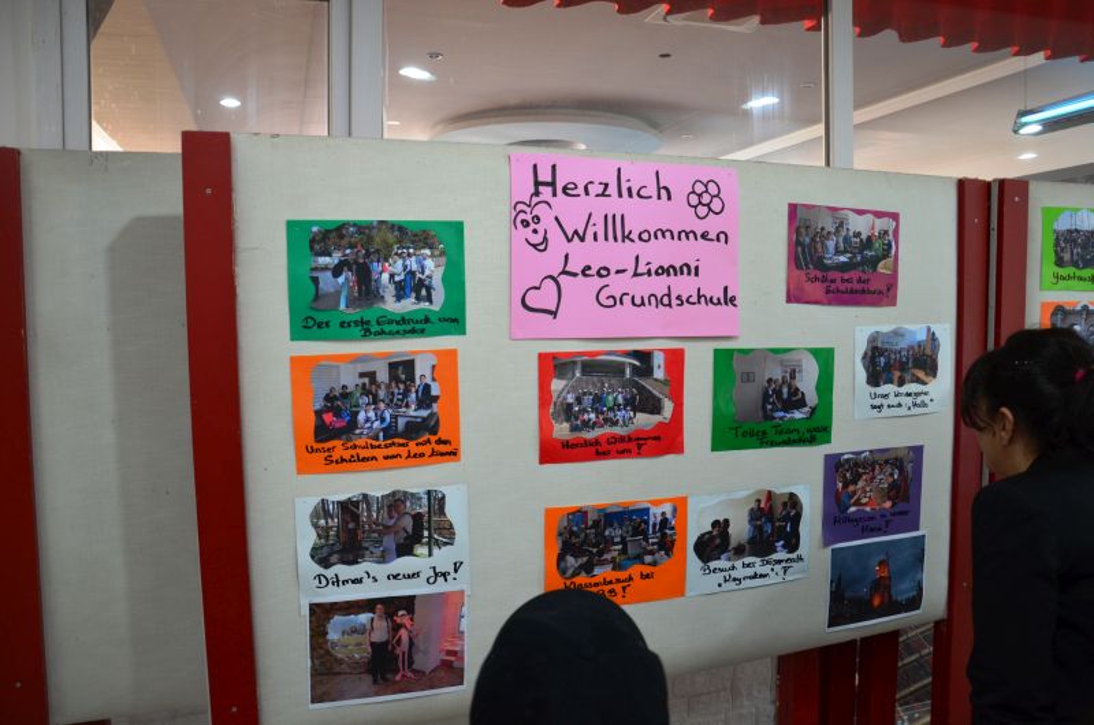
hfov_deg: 67.5
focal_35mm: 27
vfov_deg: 47.7
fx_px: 819
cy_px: 362
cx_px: 547
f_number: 4
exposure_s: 1/60
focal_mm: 18
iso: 800
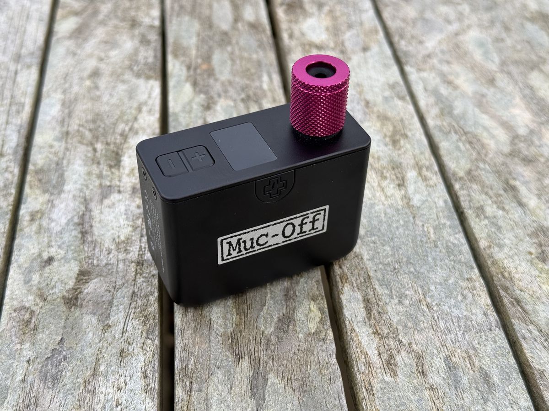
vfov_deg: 30.3
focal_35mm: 48
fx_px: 761
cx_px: 274
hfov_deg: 39.7
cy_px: 206
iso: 50
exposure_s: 1/182
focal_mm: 6.76
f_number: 1.78
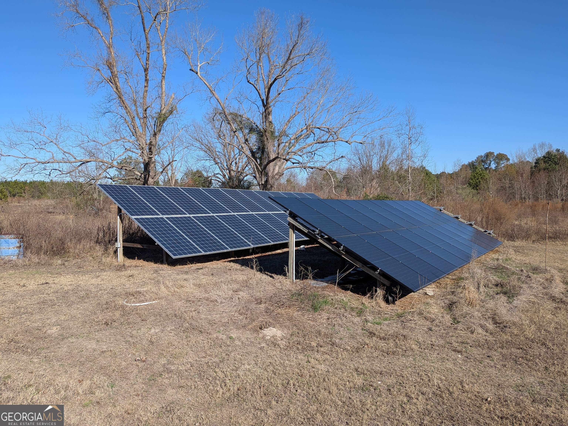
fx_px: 394
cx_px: 284
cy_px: 213
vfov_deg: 56.8
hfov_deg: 71.6
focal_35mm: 24
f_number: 1.7
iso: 30
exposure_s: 1/1527
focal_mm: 4.53
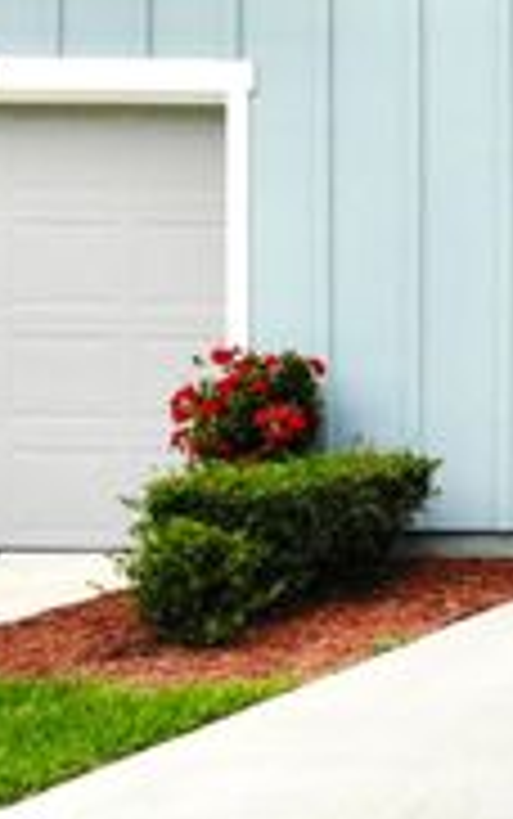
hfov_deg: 14.8
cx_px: 1066
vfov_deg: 29.3
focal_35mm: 70
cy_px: 335
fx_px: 1563
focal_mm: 4.5
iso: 100
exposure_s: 1/1272
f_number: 2.8
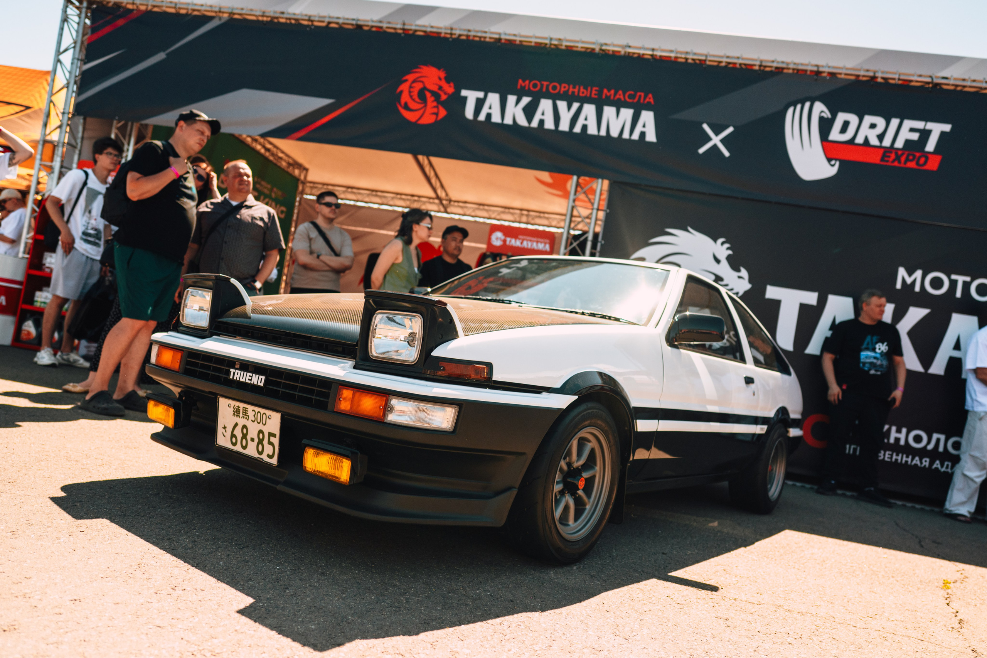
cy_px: 332
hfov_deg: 69.8
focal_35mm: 26
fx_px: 707
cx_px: 495
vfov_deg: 49.9
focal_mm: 24
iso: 720
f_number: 2.5
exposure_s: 1/8000
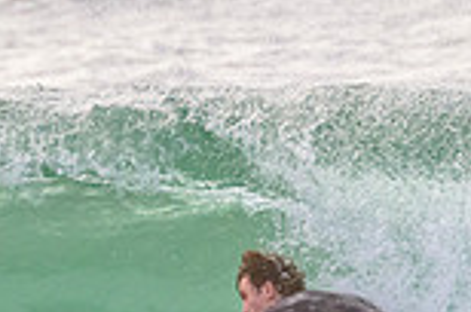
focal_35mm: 2266
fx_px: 29585
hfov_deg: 0.9
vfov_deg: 0.6
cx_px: 287
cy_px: 440
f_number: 5.6
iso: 640
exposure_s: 1/2500
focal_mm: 400
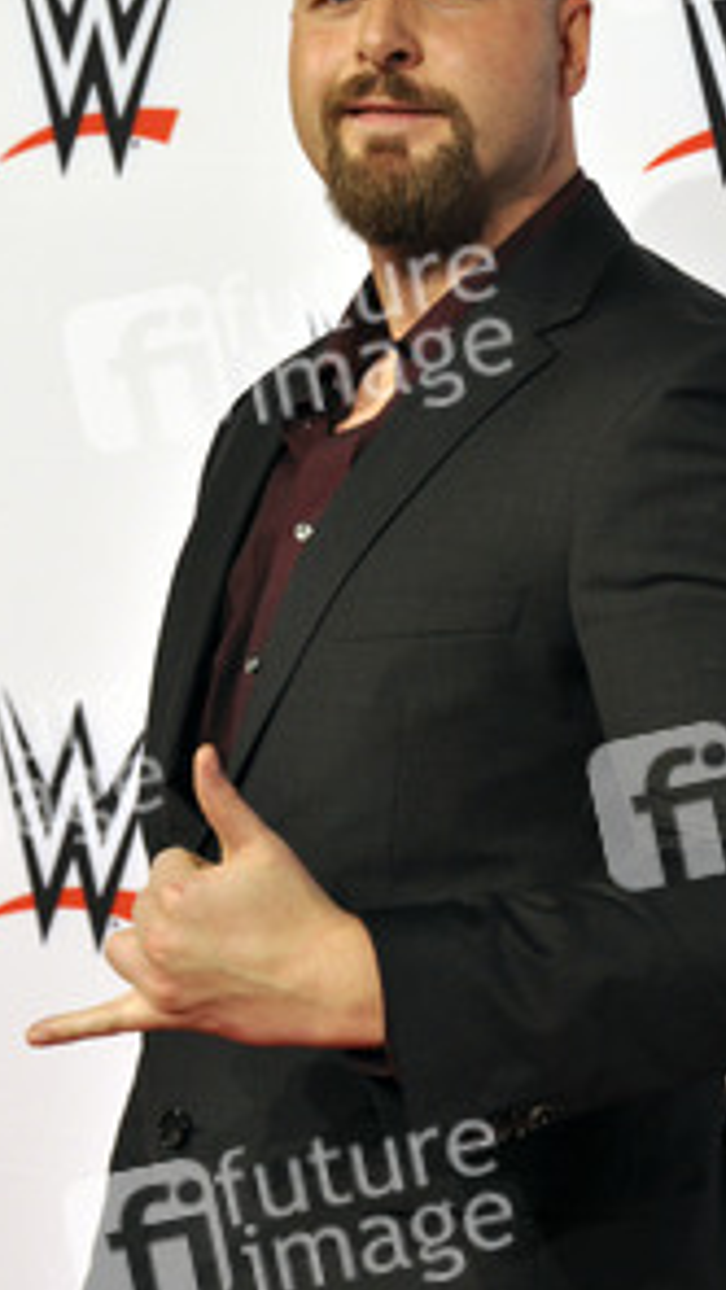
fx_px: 5464
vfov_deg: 13.5
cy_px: 568
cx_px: 418
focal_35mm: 160
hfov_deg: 7.6
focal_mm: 75
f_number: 6.3
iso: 640
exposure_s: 1/160
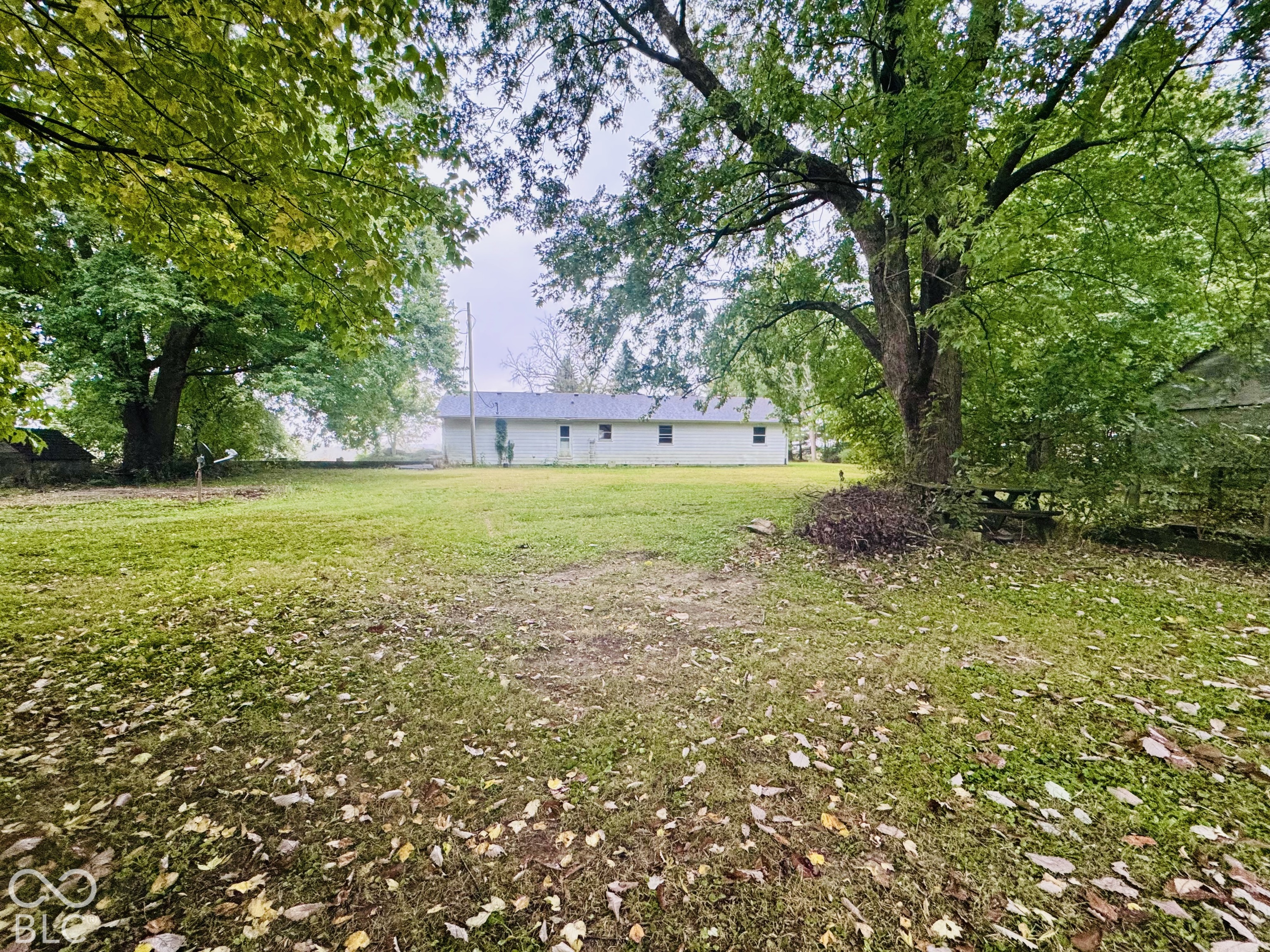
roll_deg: -0.5
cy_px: 476
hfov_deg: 102.1
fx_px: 514
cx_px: 635
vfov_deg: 85.7
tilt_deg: -3.5
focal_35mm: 14
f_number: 2.2
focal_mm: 2.22
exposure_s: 1/60
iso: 400
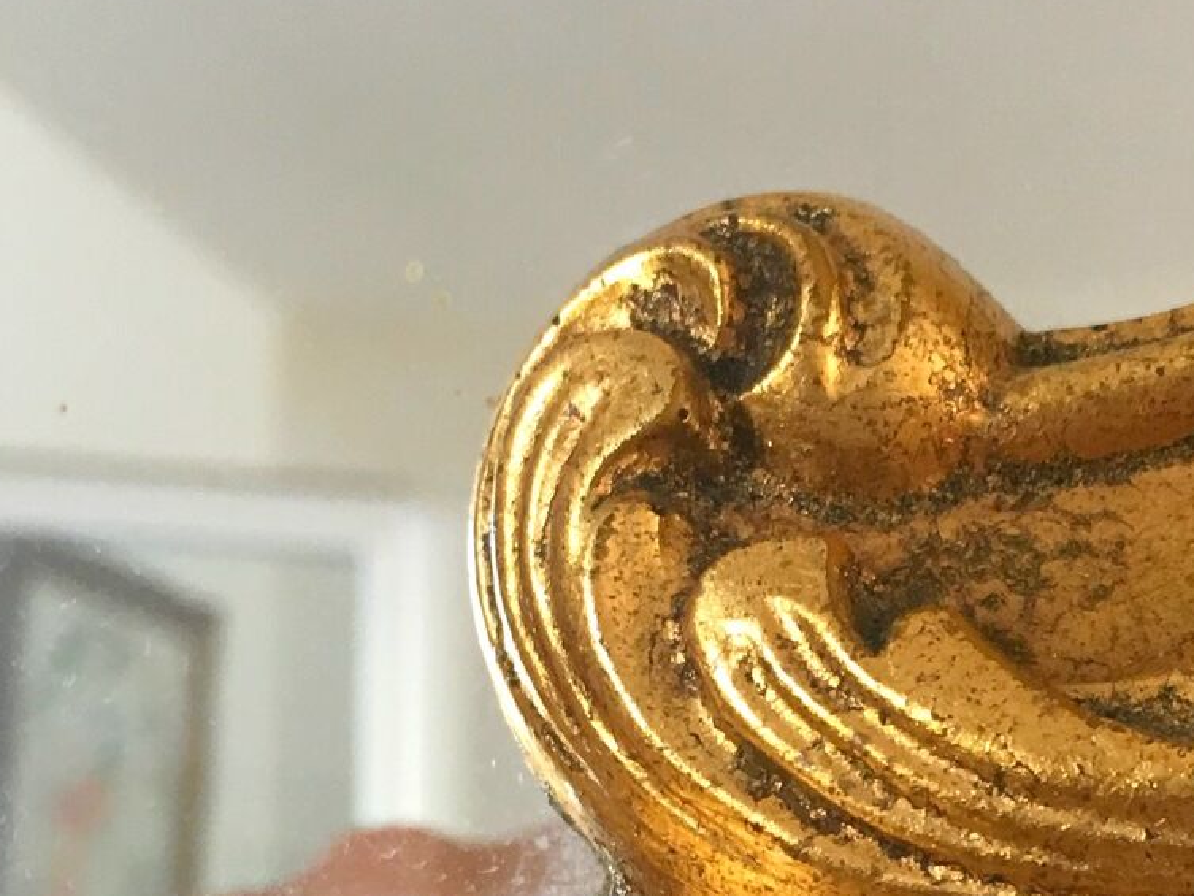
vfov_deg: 18.5
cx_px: 961
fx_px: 2656
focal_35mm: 77
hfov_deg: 24.9
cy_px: 958
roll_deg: +0.8
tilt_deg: +5.8
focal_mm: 4.15
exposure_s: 1/33
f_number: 2.2
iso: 125
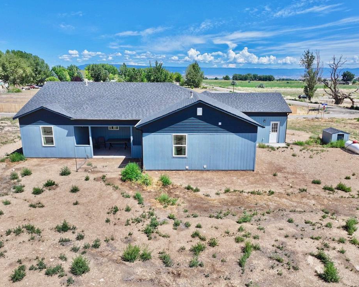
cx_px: 184
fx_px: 276
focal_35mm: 26
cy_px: 148
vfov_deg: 54.9
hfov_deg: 66.0
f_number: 2.8
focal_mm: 12.29
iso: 110
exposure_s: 1/1600
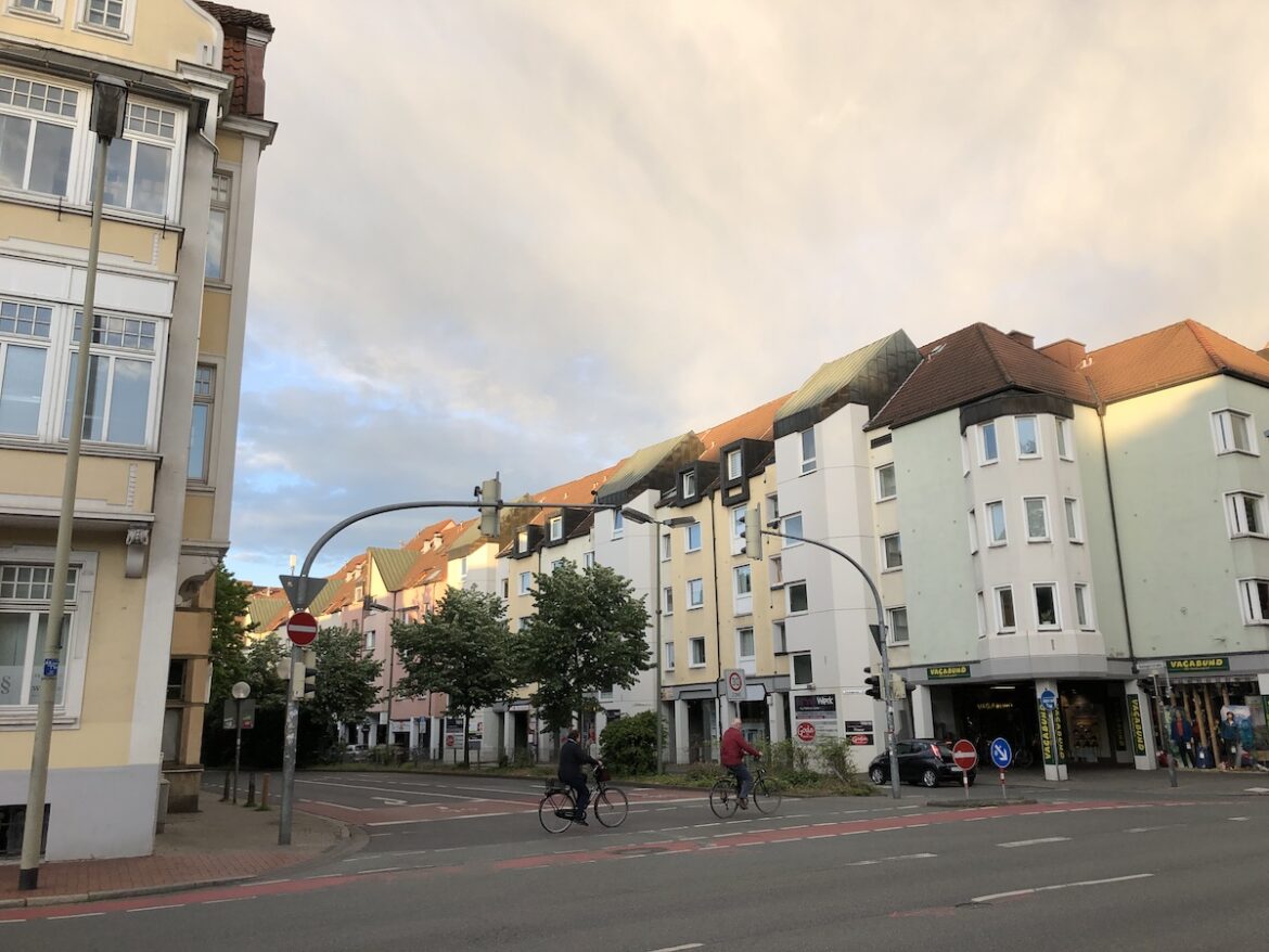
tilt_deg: +11.5
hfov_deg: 63.4
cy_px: 476
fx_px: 1027
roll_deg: +2.1
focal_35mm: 28
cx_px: 634
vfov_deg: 49.8
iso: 20
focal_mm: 3.99
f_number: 1.8
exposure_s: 1/428
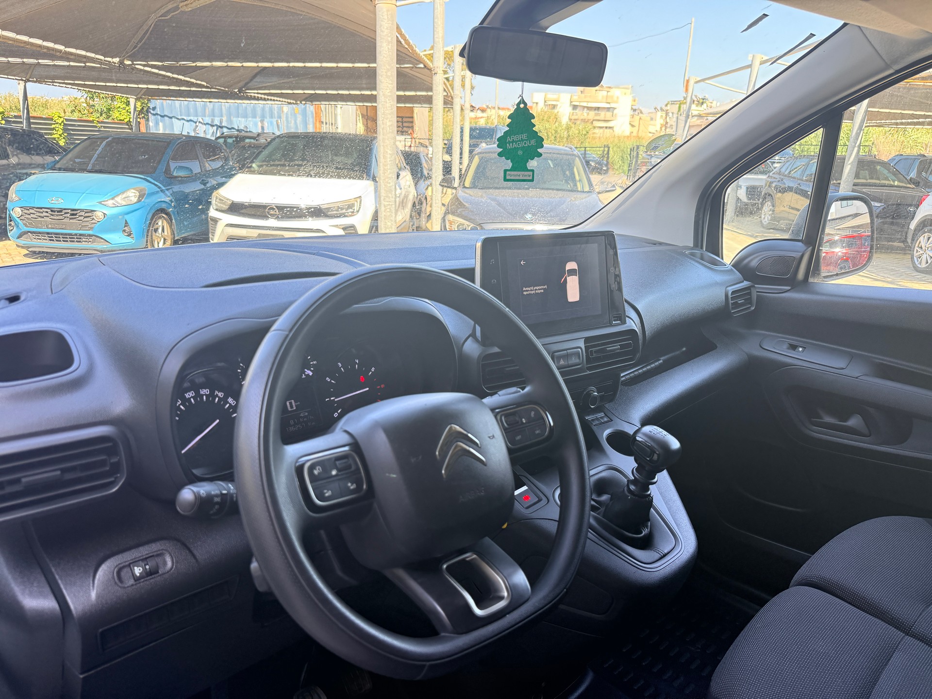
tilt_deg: -16.0
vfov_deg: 56.8
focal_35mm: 24
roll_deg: -2.2
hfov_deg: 71.6
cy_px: 350
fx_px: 646
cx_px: 466
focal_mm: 6.76
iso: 160
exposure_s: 1/243
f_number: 1.78
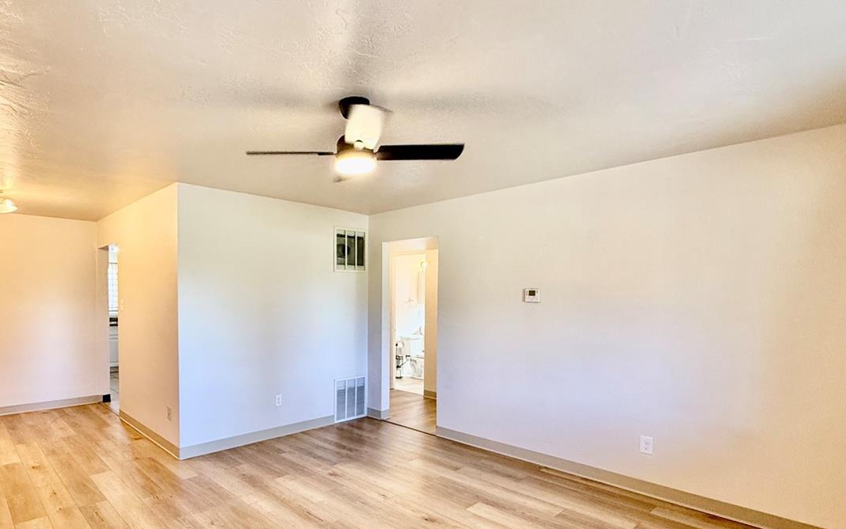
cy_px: 314
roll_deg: -0.3
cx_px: 329
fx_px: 461
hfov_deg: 83.8
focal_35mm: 20
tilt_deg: -1.5
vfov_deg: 59.3
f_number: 2.2
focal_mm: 2.22
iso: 250
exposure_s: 1/120
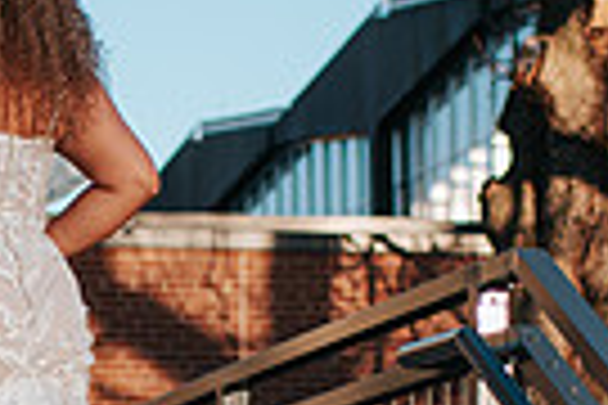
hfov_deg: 7.9
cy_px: 482
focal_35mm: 258
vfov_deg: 5.3
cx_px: -38
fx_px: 4357
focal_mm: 35
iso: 100
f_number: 2.2
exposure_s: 1/640
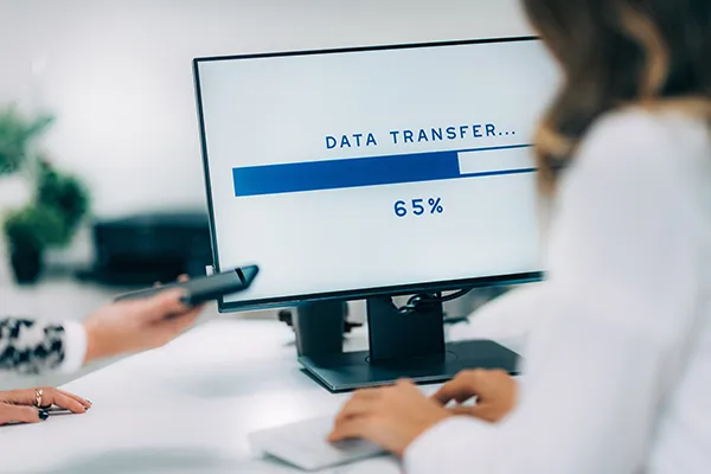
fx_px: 1679
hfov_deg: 23.9
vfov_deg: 16.1
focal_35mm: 85
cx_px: 356
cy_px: 237
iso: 100
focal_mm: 85
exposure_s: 1/200
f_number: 1.4
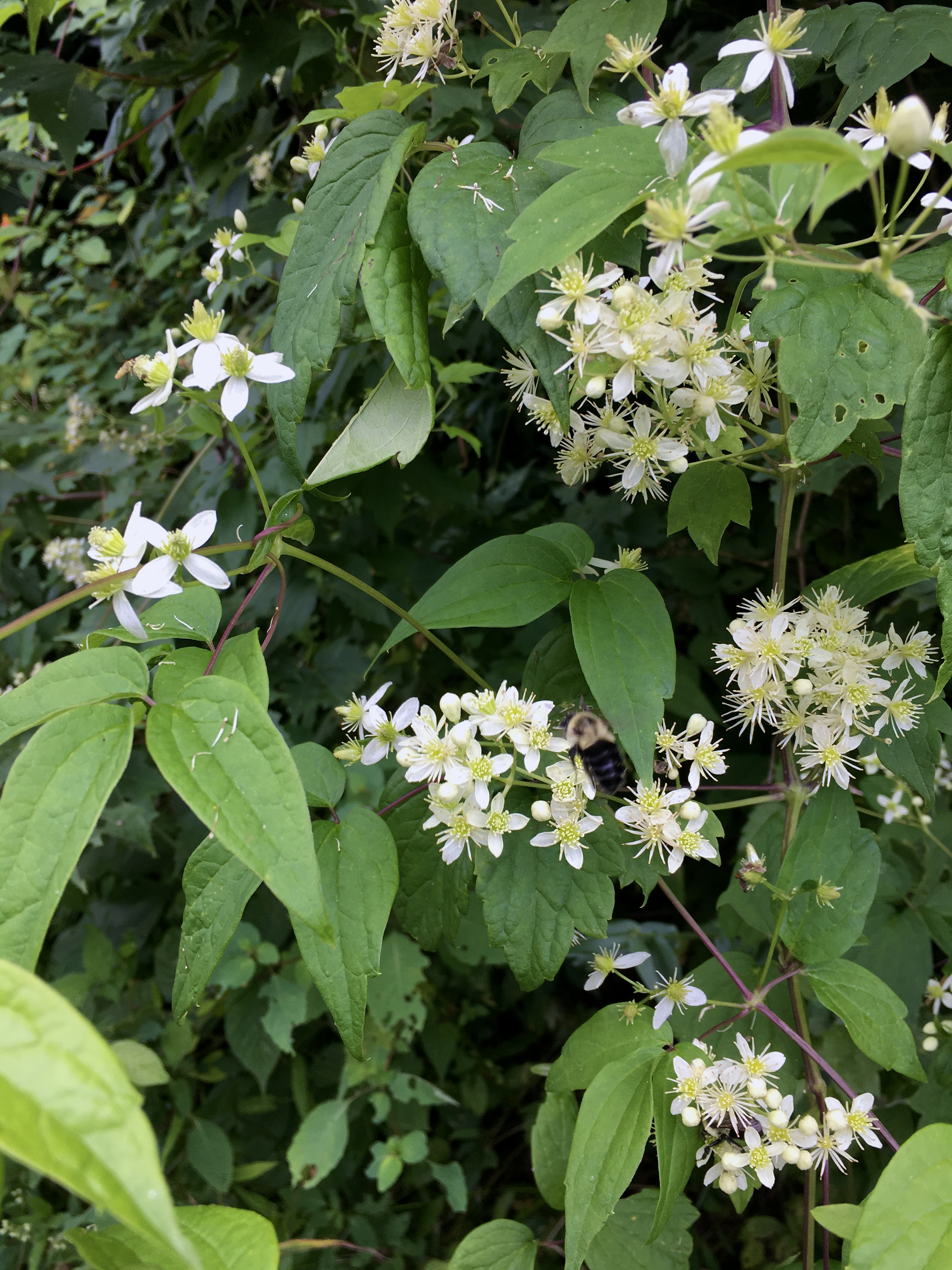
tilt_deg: -14.1
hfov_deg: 48.2
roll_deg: +0.2
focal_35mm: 29
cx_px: 476
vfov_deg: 61.7
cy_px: 635
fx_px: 1063
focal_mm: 4.15
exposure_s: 1/120
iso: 25
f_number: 2.2
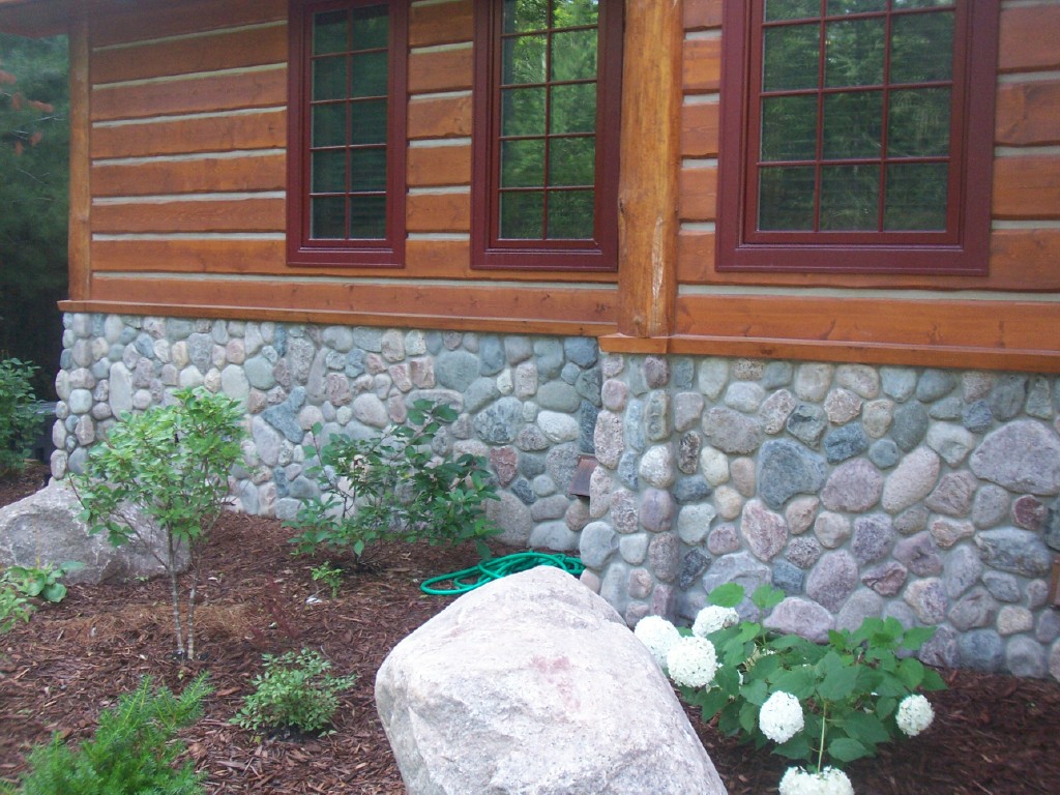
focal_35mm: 39
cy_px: 398
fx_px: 1194
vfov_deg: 36.8
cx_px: 530
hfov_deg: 47.9
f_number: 3.9
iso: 125
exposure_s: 1/60
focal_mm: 6.4
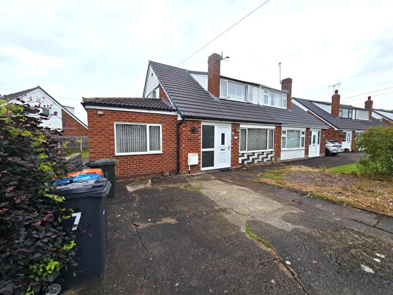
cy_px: 148
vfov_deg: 89.9
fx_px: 148
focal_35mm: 13
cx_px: 196
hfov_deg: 106.2
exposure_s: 1/444
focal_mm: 2.2
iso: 50
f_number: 2.2
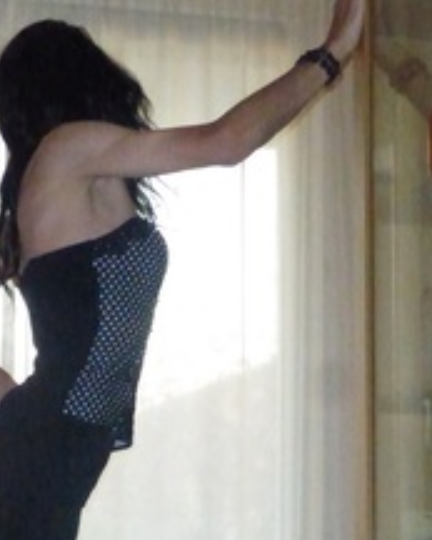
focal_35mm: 88
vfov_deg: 20.8
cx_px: 76
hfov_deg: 17.3
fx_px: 1405
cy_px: 580
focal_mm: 6.9
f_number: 3.7
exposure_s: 1/800
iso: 3200
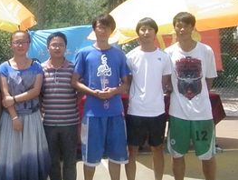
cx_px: 54
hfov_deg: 31.9
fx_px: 406
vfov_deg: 24.6
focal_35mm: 59
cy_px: 46
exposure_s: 1/2000
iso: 1600
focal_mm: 6.64
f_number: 8
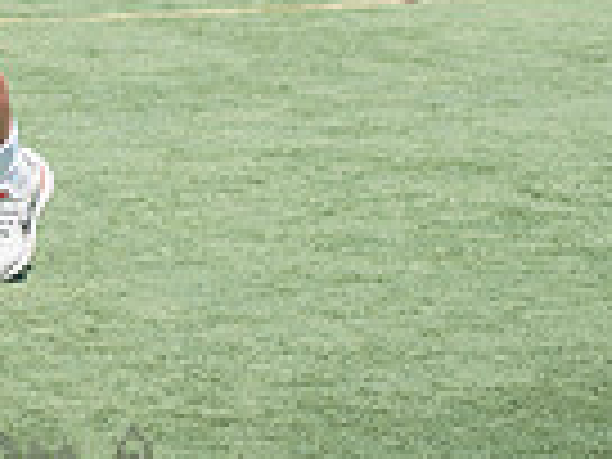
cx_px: -153
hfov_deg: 6.0
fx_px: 5799
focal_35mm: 328
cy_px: -295
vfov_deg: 4.5
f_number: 4
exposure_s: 1/1250
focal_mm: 80
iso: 200
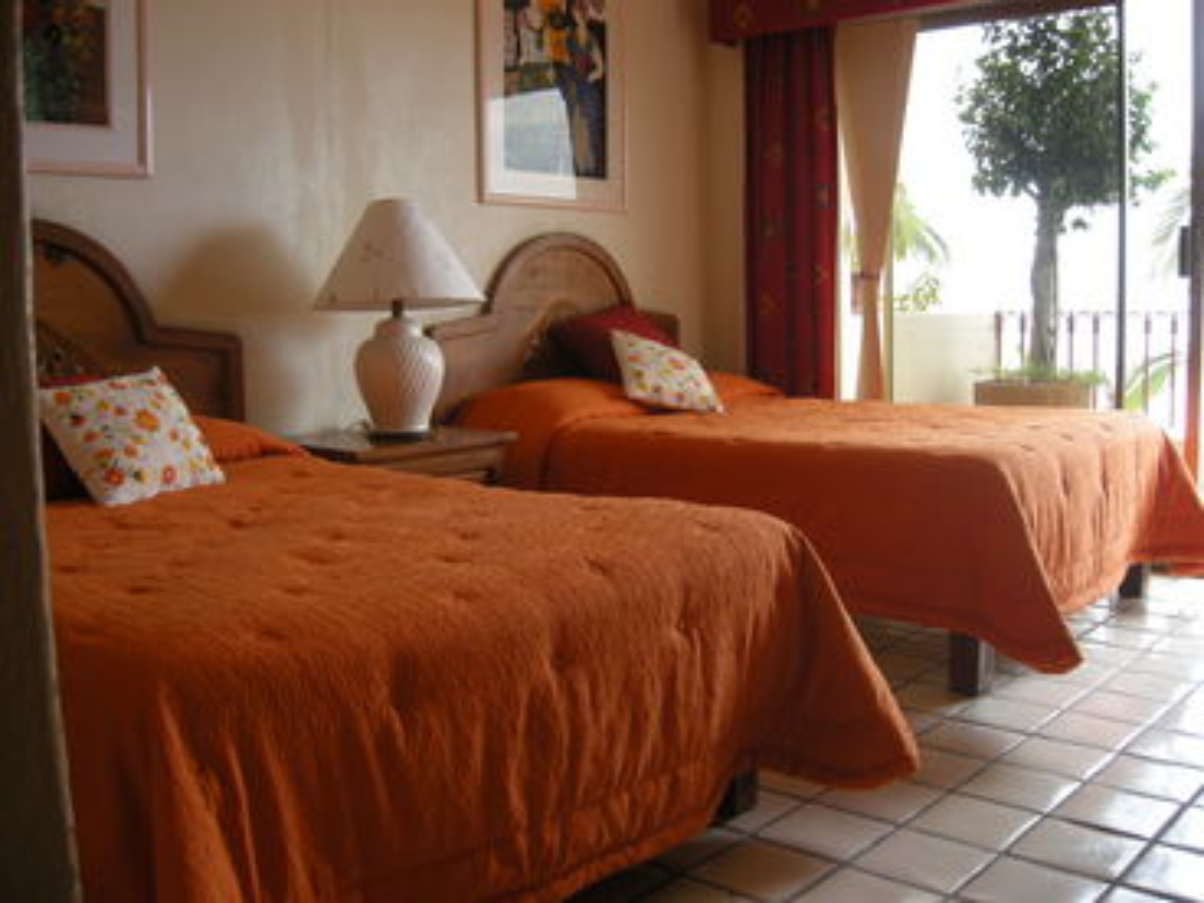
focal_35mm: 35
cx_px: 602
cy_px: 452
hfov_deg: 52.6
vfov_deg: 40.7
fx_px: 1217
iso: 142
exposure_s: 1/60
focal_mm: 7.5
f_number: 2.7
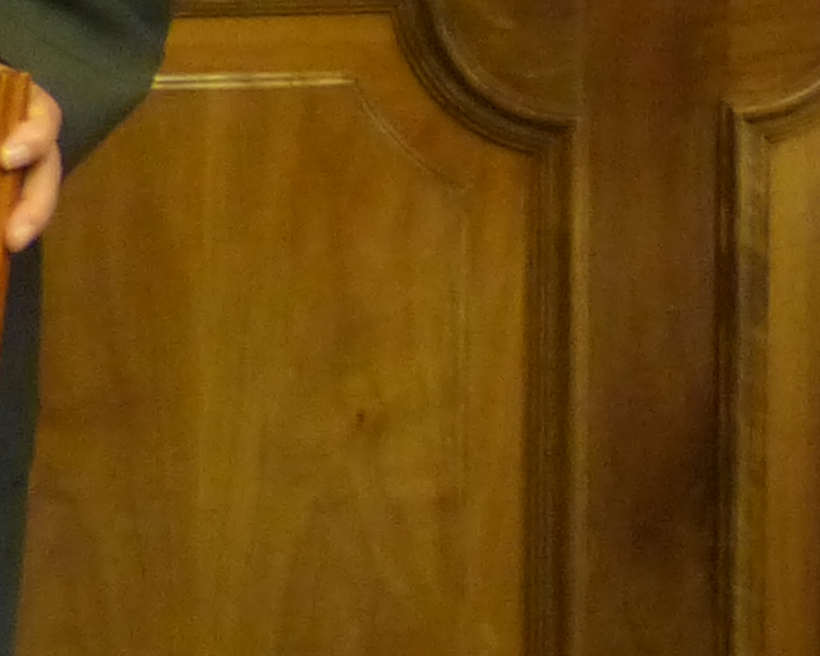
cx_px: 1504
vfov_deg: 4.9
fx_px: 7573
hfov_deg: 6.1
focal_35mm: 312
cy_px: -652
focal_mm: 9.4
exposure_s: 1/13
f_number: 2.8
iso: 400
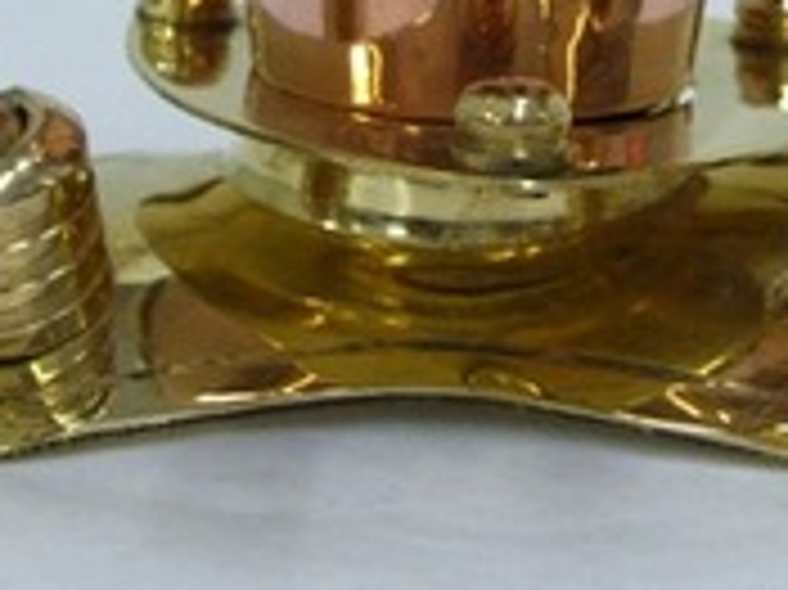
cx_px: 450
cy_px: -119
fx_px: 2411
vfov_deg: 13.6
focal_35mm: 106
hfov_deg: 18.6
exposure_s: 1/10
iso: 160
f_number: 2.7
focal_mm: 6
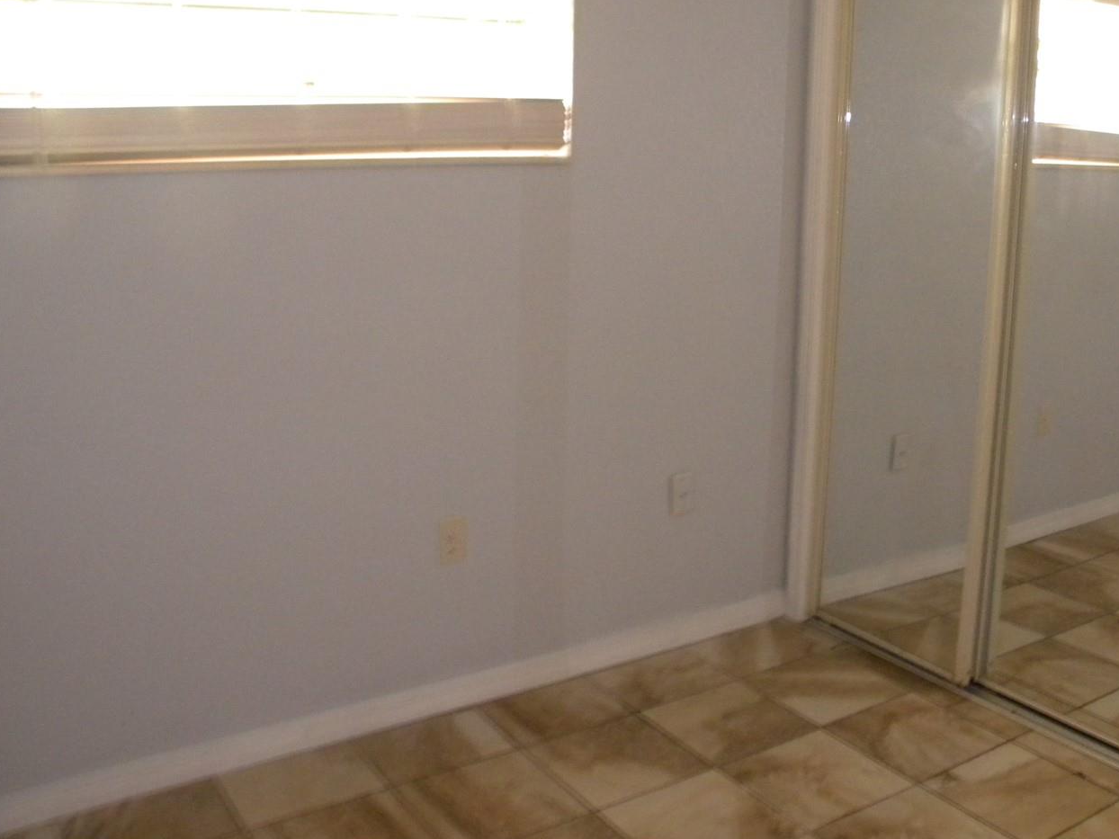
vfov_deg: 39.6
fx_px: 1164
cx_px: 699
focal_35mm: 36
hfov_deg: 50.8
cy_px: 364
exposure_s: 1/8.7
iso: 400
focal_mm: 5
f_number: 3.5
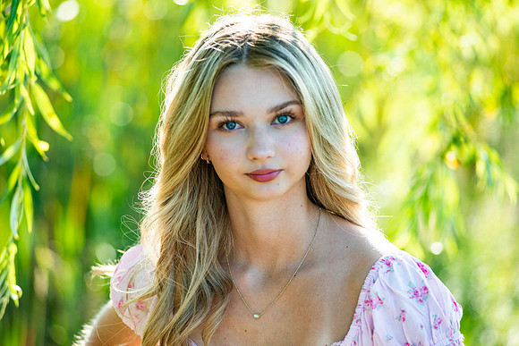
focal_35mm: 145
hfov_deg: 14.2
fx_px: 2091
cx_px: 260
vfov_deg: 9.5
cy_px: 173
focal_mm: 145
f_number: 4
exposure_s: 1/800
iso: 160
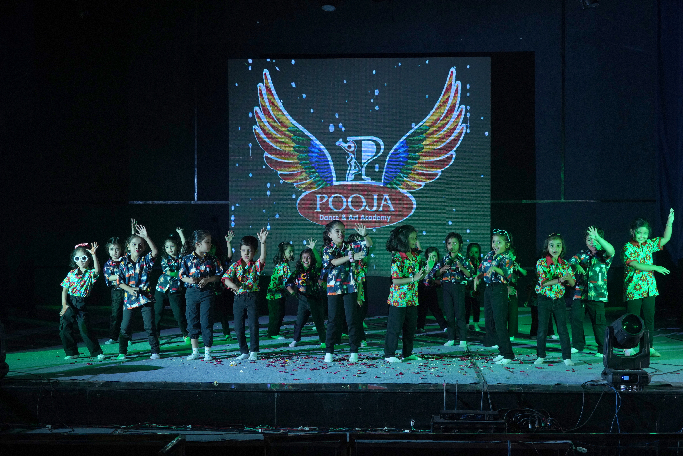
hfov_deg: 35.0
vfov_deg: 23.8
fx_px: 1082
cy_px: 228
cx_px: 342
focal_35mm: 57
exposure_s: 1/200
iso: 1600
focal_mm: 57
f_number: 6.3
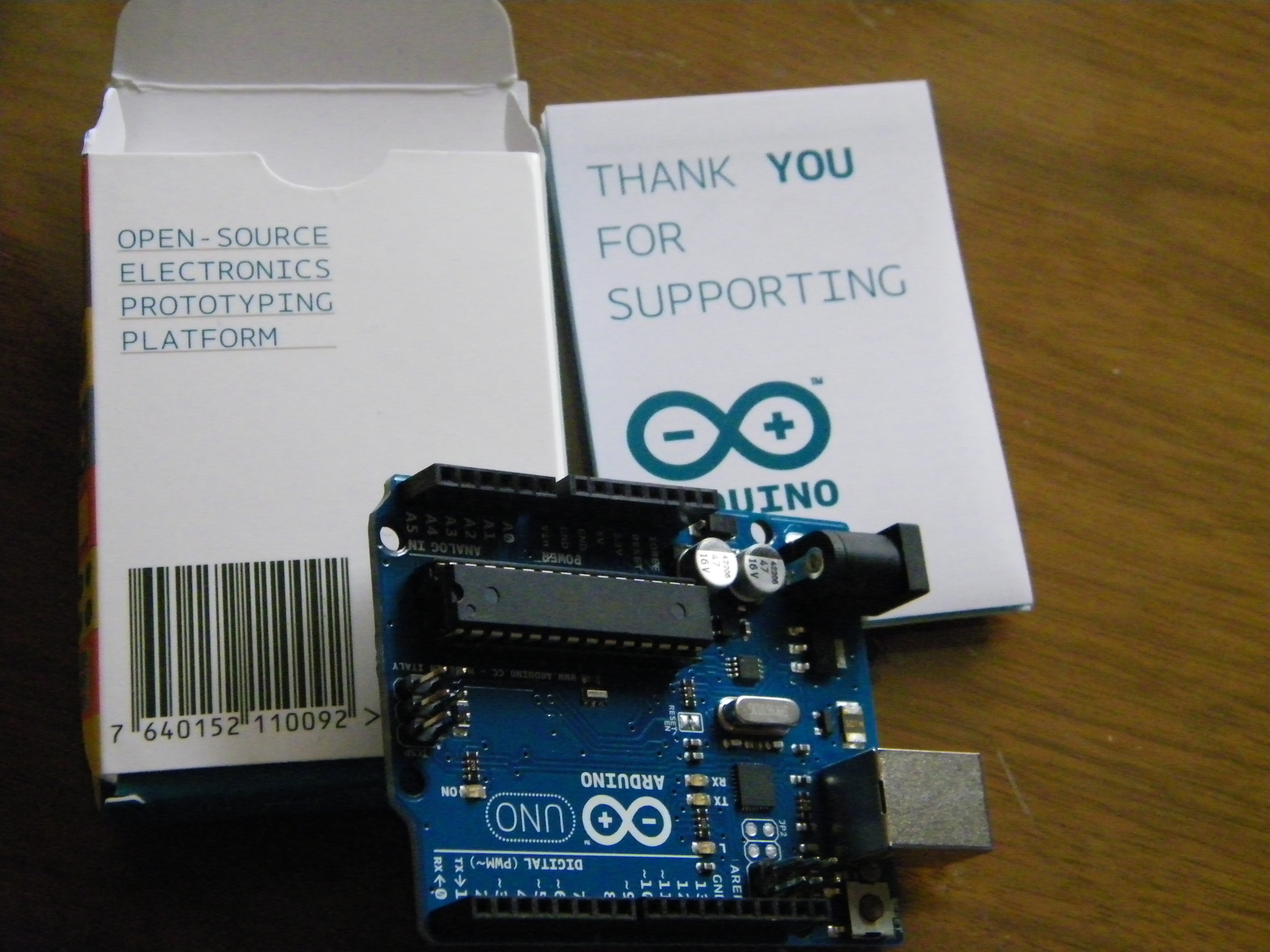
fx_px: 2642
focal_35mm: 72
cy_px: 476
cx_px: 635
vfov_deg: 20.4
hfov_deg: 27.0
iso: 640
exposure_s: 1/40
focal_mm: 12.9
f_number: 4.3
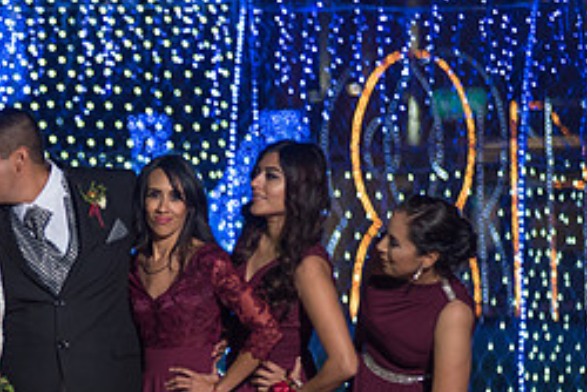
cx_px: -75
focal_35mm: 336
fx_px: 5482
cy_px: 372
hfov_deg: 6.1
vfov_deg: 4.1
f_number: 2.8
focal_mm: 145
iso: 1000
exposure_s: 1/160
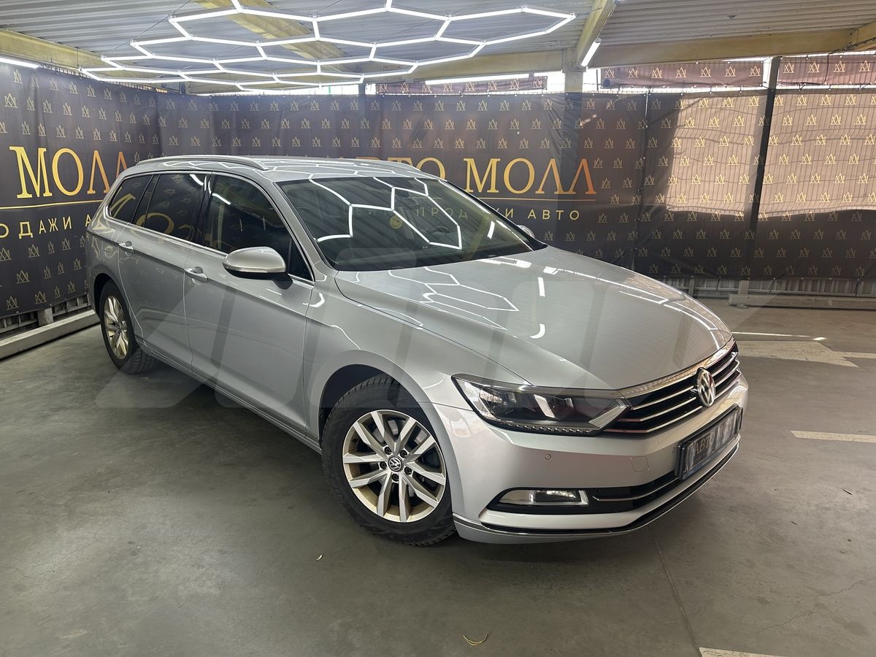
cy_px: 328
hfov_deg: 71.6
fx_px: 607
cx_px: 438
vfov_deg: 56.8
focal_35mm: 24
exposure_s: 1/164
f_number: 1.78
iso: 100
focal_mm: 6.86
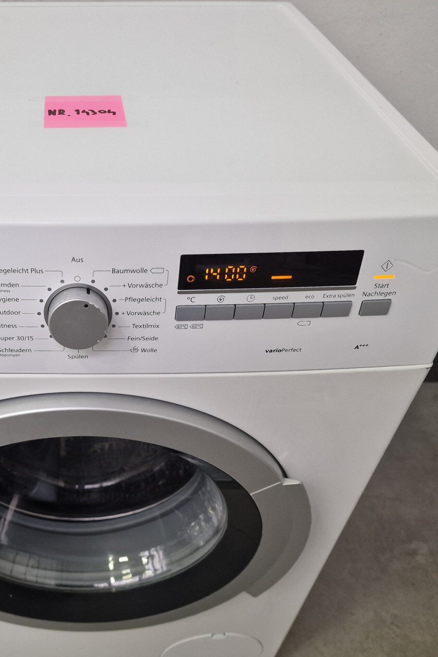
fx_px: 584
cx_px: 85
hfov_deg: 39.4
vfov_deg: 58.7
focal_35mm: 32
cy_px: 329
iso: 400
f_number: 1.8
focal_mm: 6.4
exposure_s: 1/100
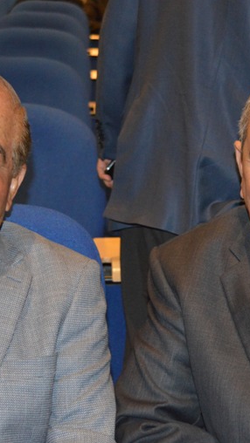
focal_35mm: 76
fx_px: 895
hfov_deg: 15.9
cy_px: 222
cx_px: 175
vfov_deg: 27.9
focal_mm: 32
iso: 3200
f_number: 4.5
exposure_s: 1/60
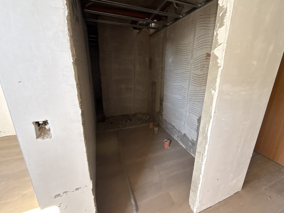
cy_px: 102
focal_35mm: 15
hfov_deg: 98.2
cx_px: 145
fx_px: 123
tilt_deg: -14.9
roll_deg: -2.9
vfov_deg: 81.7
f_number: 2.2
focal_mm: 2.22
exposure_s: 1/61
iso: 320
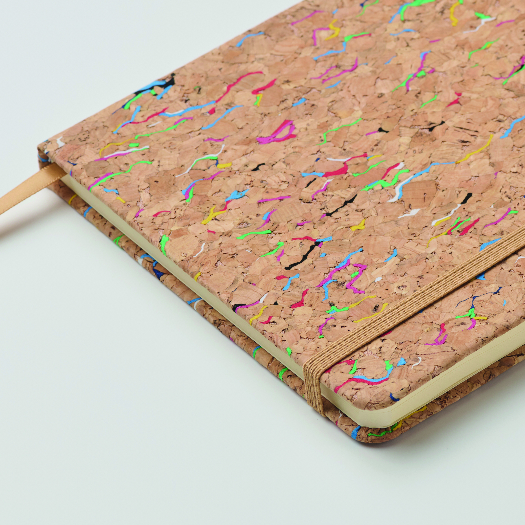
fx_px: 3192
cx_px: 515
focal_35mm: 186
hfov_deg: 9.3
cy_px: 276
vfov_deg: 9.4
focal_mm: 105
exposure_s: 1/125
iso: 100
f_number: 18
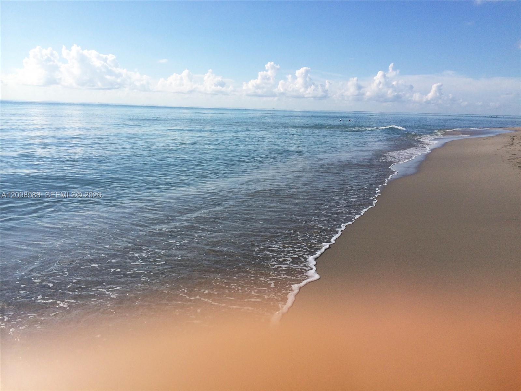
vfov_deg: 46.8
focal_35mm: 30
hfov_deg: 60.0
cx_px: 260
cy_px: 196
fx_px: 452
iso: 40
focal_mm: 4.12
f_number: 2.2
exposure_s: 1/4566
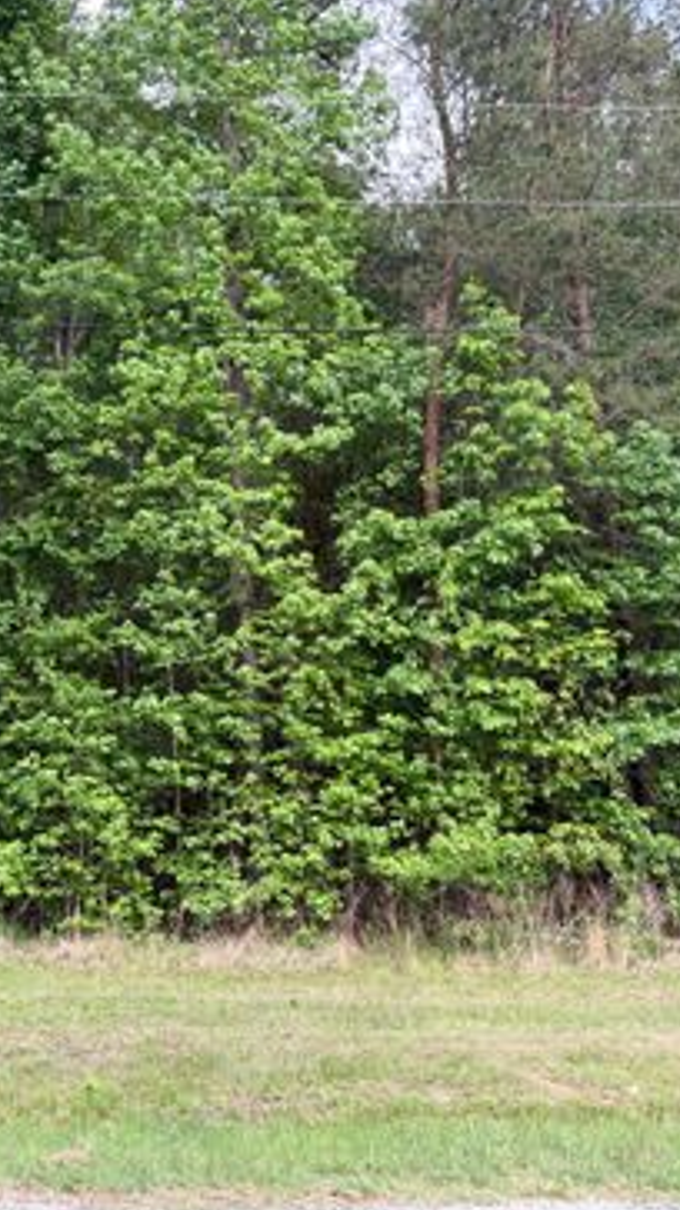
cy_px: 612
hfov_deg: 32.1
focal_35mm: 36
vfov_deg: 55.3
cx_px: 157
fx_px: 1155
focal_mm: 6.76
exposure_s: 1/144
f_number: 1.78
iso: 50
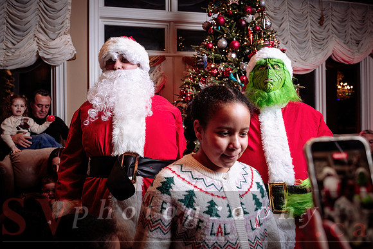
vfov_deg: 43.5
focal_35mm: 30
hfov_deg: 61.7
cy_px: 115
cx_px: 173
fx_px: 312
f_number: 4.5
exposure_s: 1/200
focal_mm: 28
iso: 500
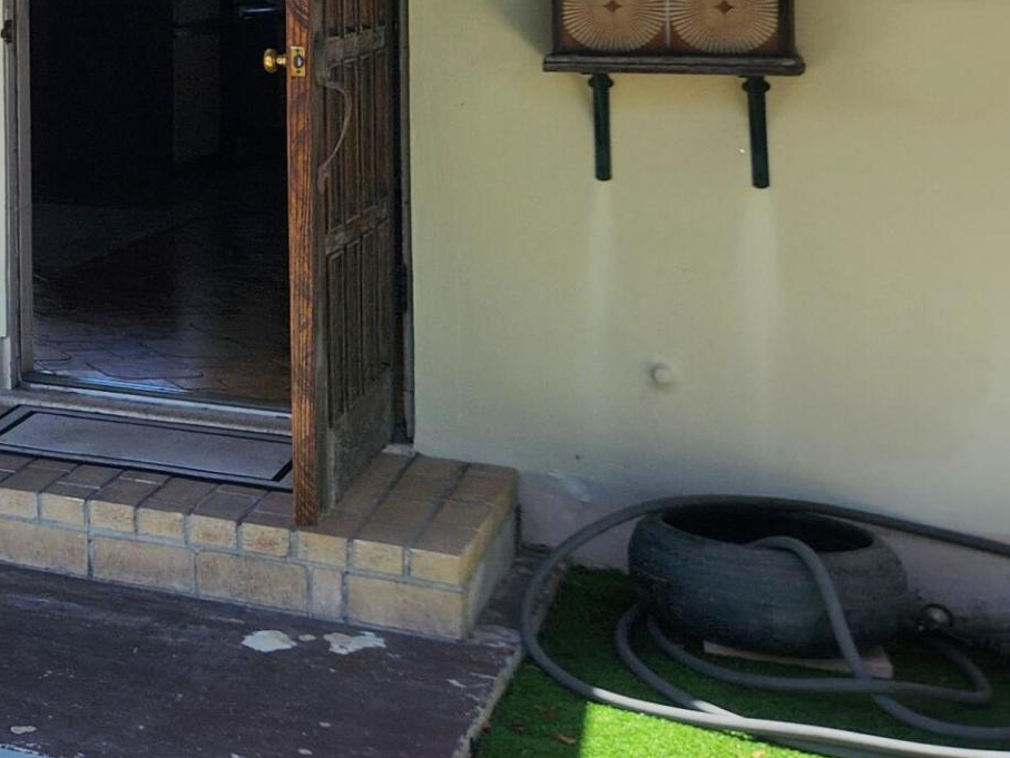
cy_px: -12
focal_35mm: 73
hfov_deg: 22.2
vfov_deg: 19.6
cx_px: -493
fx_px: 2131
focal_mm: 5.4
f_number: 1.8
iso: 20
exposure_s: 1/1090
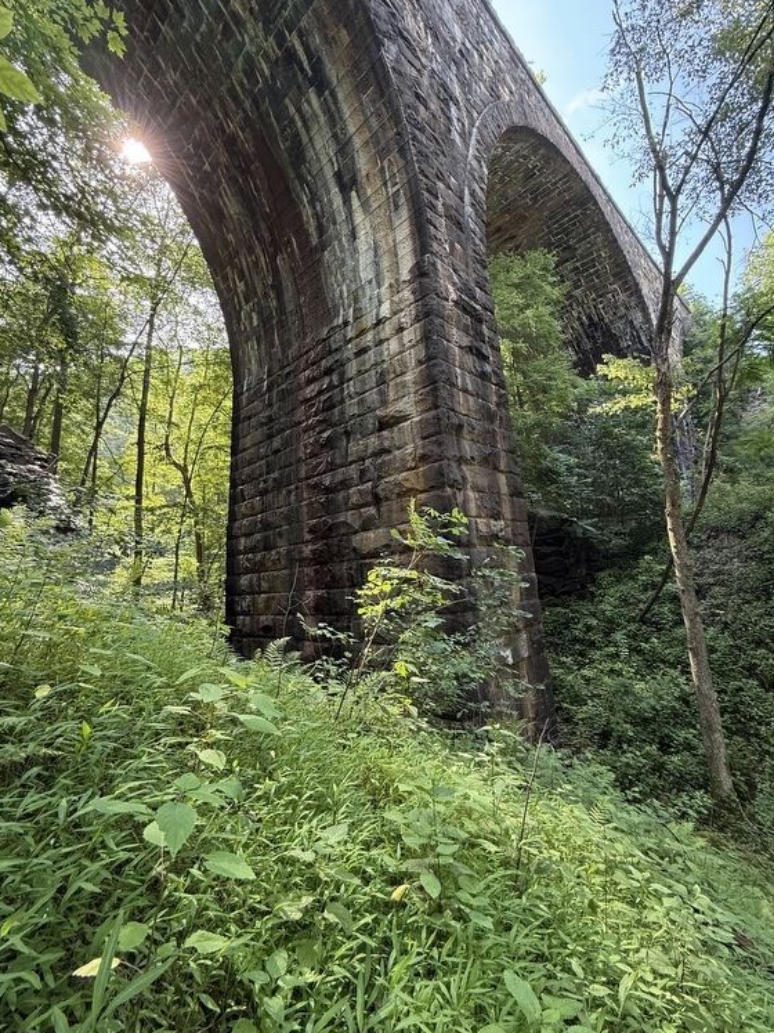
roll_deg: +4.1
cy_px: 499
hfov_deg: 81.7
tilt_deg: +12.2
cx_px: 368
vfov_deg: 98.1
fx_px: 447
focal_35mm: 15
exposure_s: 1/99
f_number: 2.2
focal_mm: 2.22
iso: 125
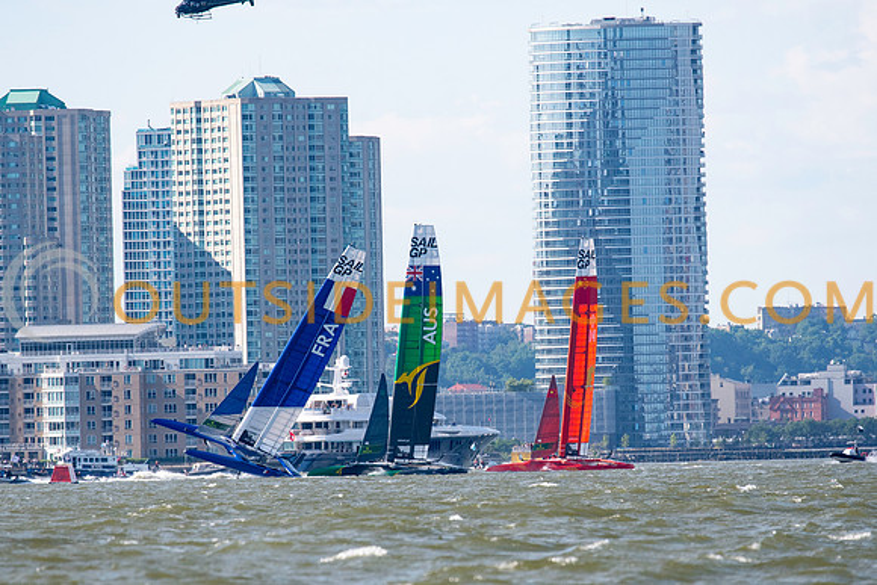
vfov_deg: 2.6
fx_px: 12791
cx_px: 431
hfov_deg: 3.9
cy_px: 339
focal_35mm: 525
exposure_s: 1/3200
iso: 640
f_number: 5
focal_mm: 300
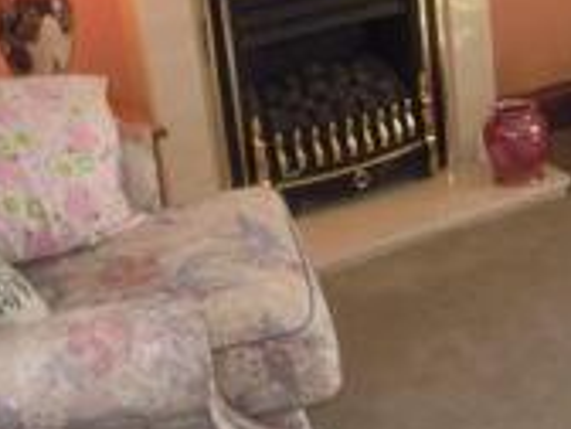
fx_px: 1600
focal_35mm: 97
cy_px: 104
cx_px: 624
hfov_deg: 19.4
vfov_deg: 15.2
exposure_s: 1/80
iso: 100
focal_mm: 5
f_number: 2.7
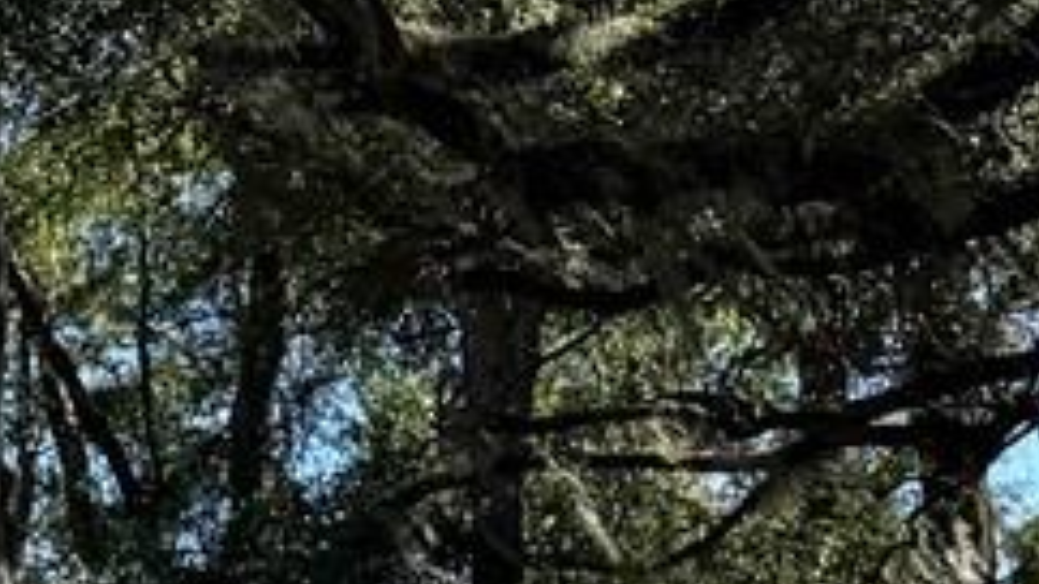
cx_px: -2160
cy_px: 1237
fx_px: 4765
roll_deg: +0.2
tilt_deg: +1.7
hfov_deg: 9.5
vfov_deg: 6.7
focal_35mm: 173
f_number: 1.78
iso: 80
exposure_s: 1/1812
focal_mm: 6.76
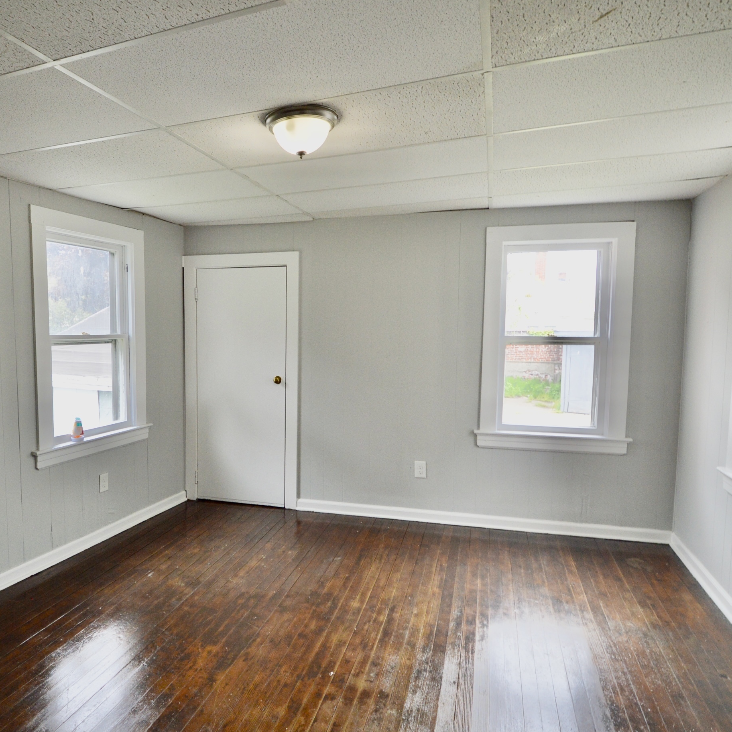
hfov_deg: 70.4
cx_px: 255
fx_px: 502
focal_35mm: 21
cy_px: 370
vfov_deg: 72.1
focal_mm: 10
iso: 360
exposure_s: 1/125
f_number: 5.6
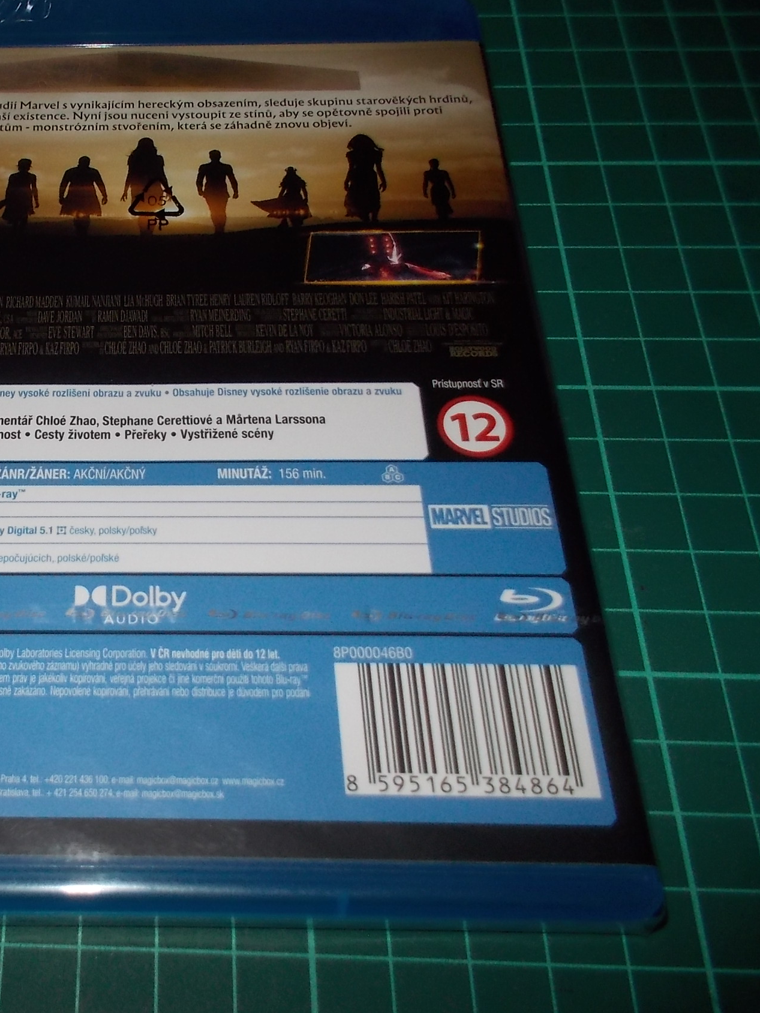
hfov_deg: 35.0
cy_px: 504
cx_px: 94
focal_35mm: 39
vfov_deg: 47.9
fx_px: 1142
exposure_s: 1/30
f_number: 3.3
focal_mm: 4.1
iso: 200
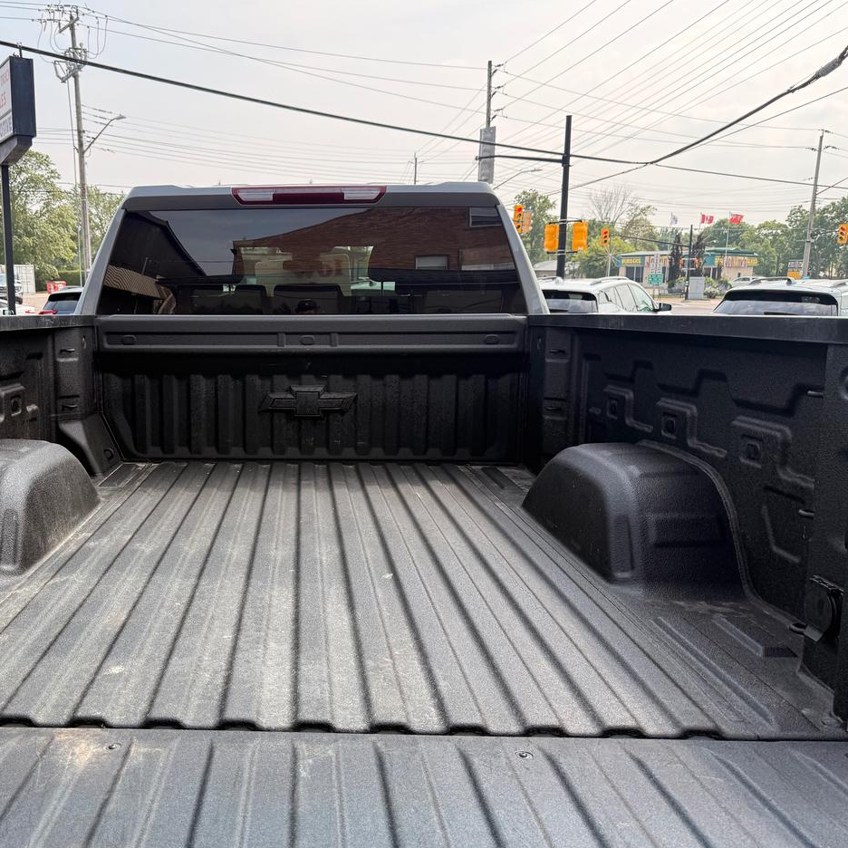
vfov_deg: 55.6
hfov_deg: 54.4
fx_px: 804
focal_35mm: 29
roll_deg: -0.3
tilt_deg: -9.3
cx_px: 276
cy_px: 421
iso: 80
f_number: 1.78
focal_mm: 6.76
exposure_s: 1/2000
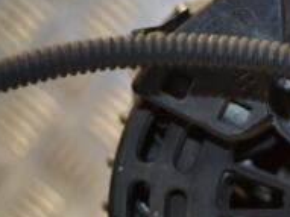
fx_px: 1214
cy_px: 199
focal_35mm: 145
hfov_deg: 13.2
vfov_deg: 10.2
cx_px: 375
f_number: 4.8
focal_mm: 32
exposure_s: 1/60
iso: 250
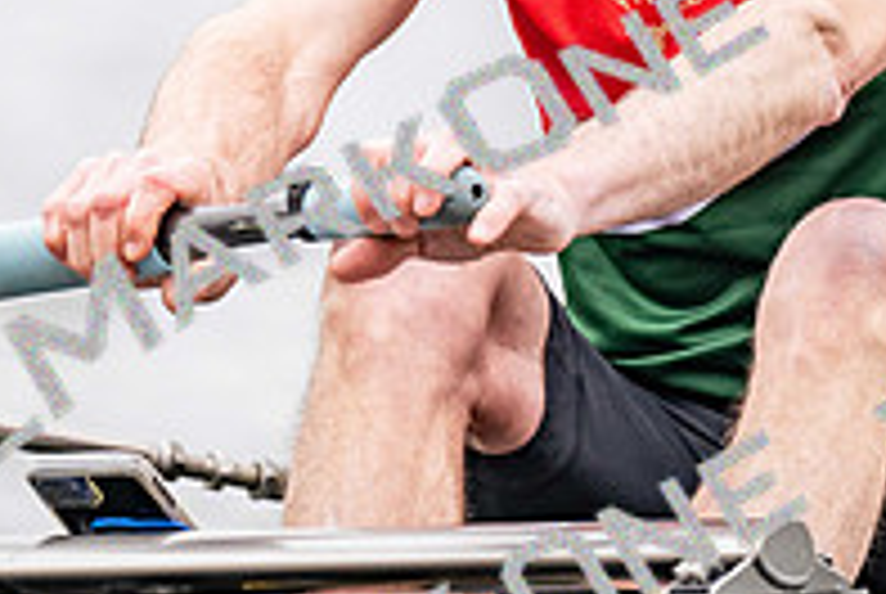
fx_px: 43479
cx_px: 634
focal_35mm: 1764
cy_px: -52
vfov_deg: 0.8
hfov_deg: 1.2
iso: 800
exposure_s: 1/2500
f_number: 4
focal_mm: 600
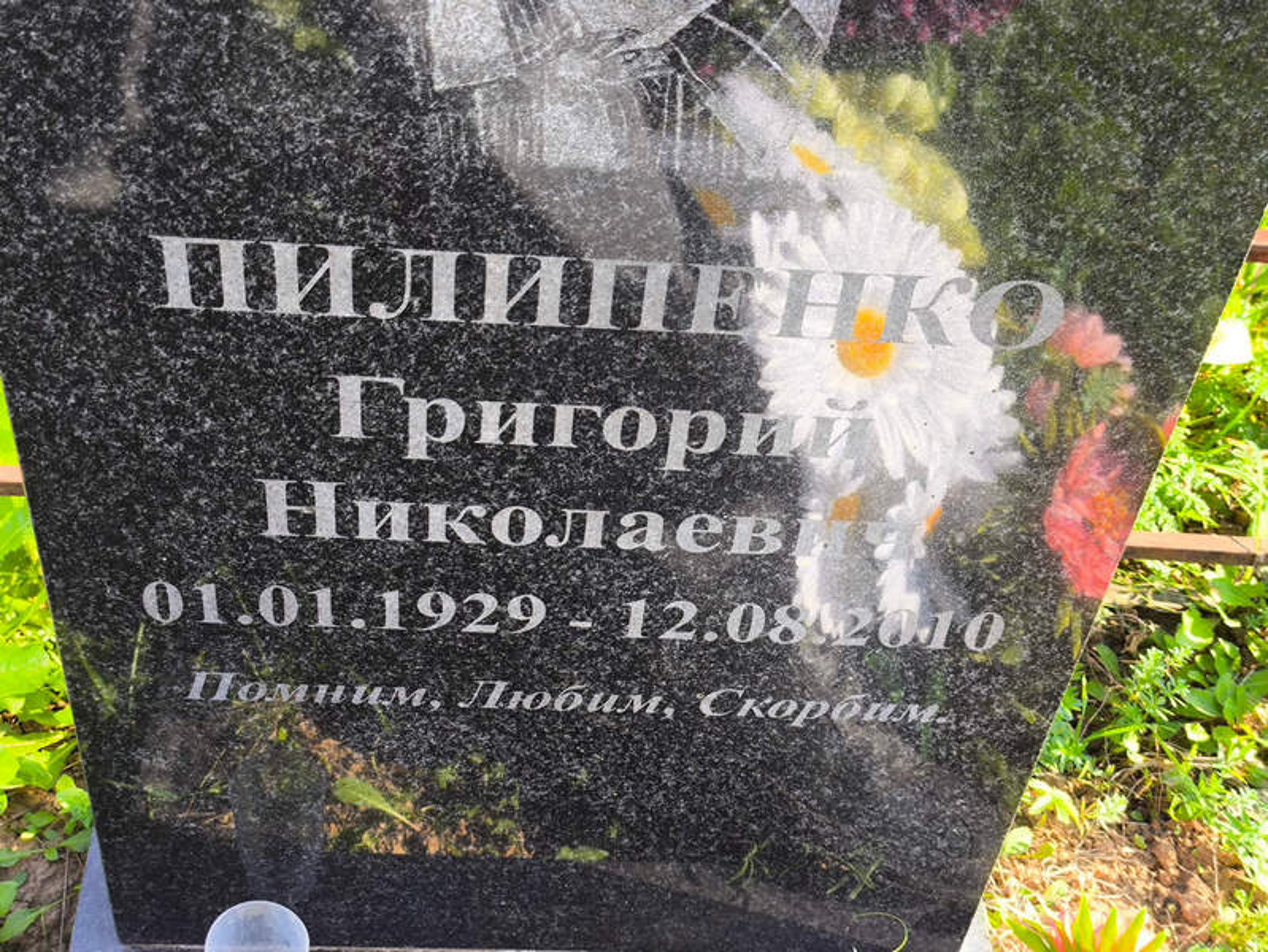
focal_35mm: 50
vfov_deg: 29.1
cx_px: 634
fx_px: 1832
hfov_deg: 38.2
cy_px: 476
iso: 50
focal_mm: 4.71
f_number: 1.7
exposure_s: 1/175
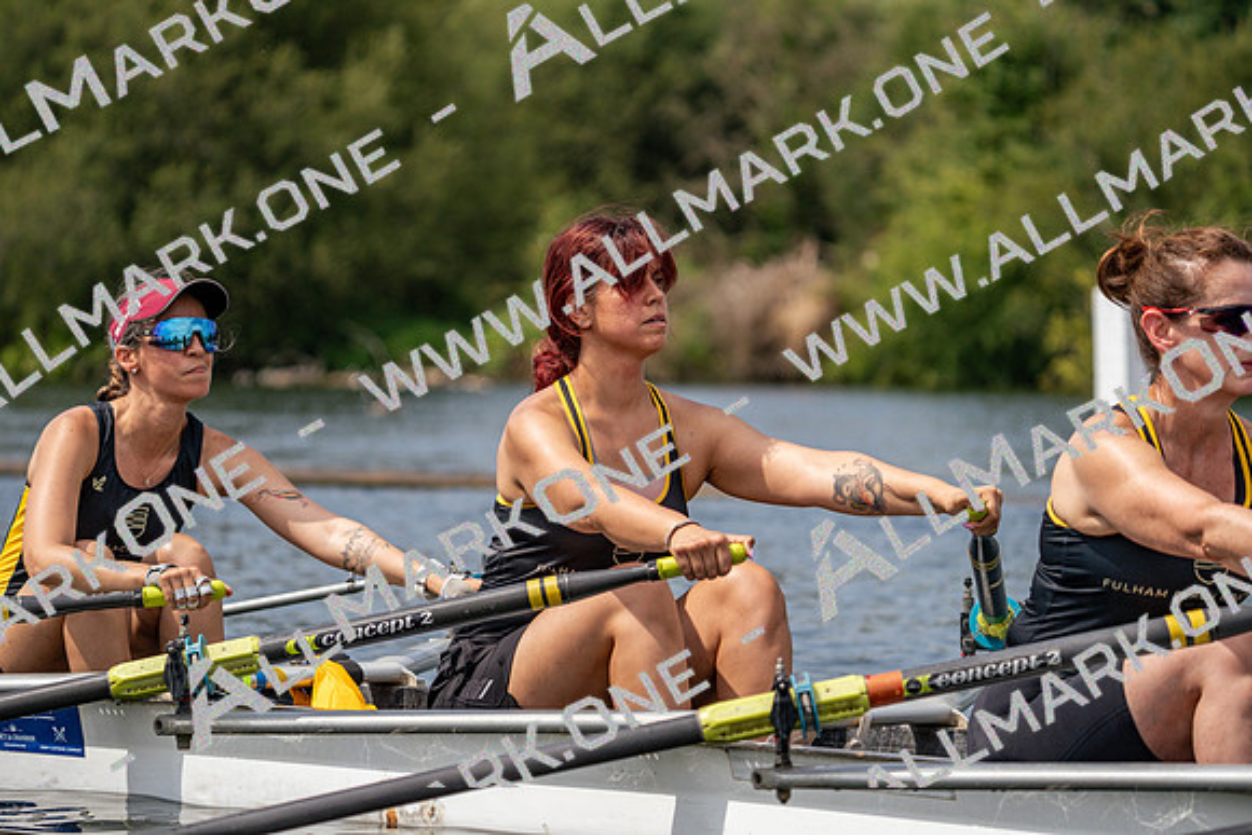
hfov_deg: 10.3
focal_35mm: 200
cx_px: 626
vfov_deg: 6.9
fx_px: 6957
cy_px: 418
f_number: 5.6
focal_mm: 200
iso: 250
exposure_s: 1/1600
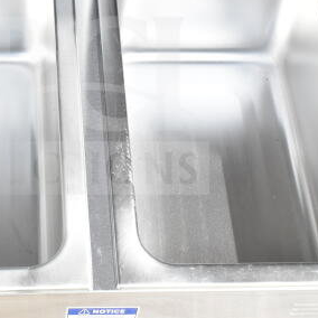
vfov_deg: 18.6
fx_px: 967
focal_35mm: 93
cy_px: 106
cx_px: 83
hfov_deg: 18.6
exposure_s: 1/640
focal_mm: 34
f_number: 13
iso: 1600
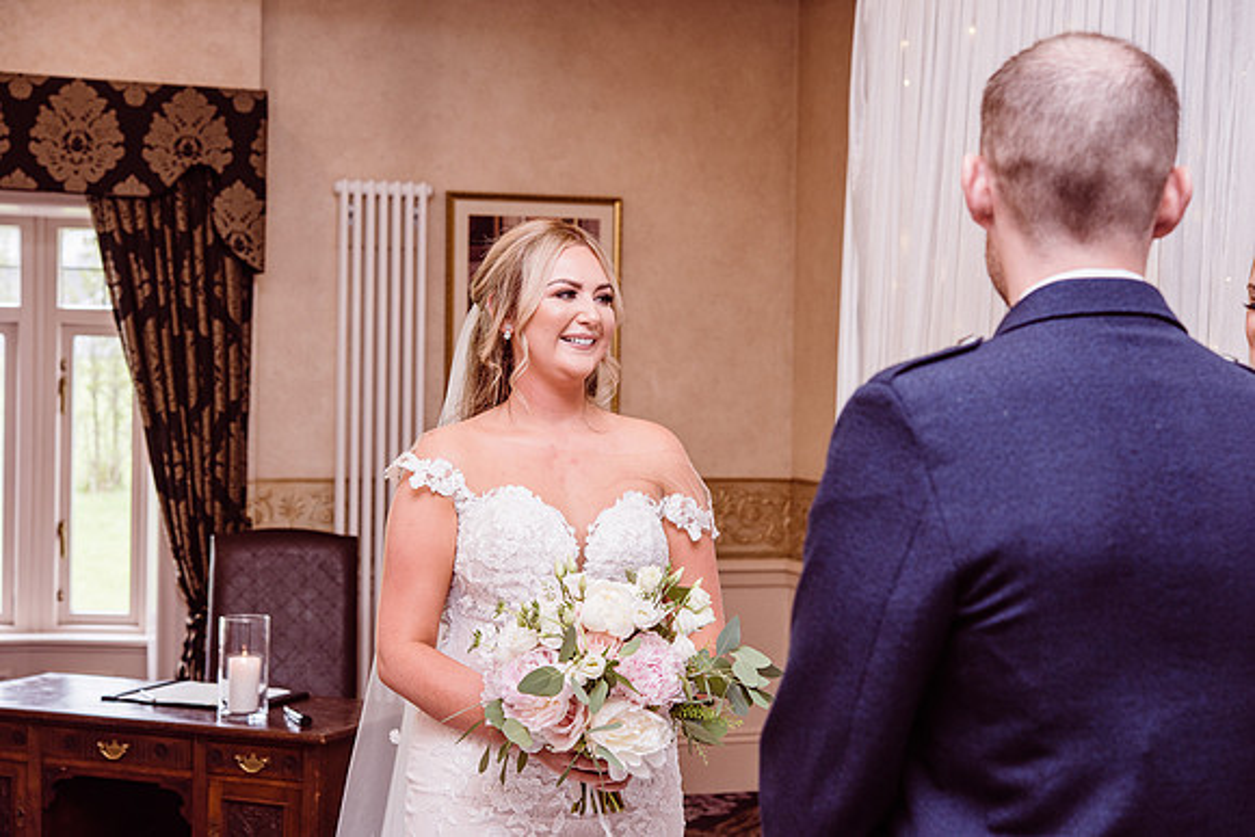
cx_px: 628
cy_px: 418
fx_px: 2092
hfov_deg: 33.4
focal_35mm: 60
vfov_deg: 22.6
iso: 400
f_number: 5.6
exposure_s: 1/100
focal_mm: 60
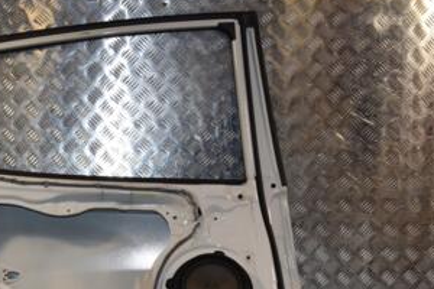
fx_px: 759
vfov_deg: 21.0
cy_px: 269
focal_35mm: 63
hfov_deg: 31.7
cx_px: 159
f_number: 13
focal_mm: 21
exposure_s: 1/200
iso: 800
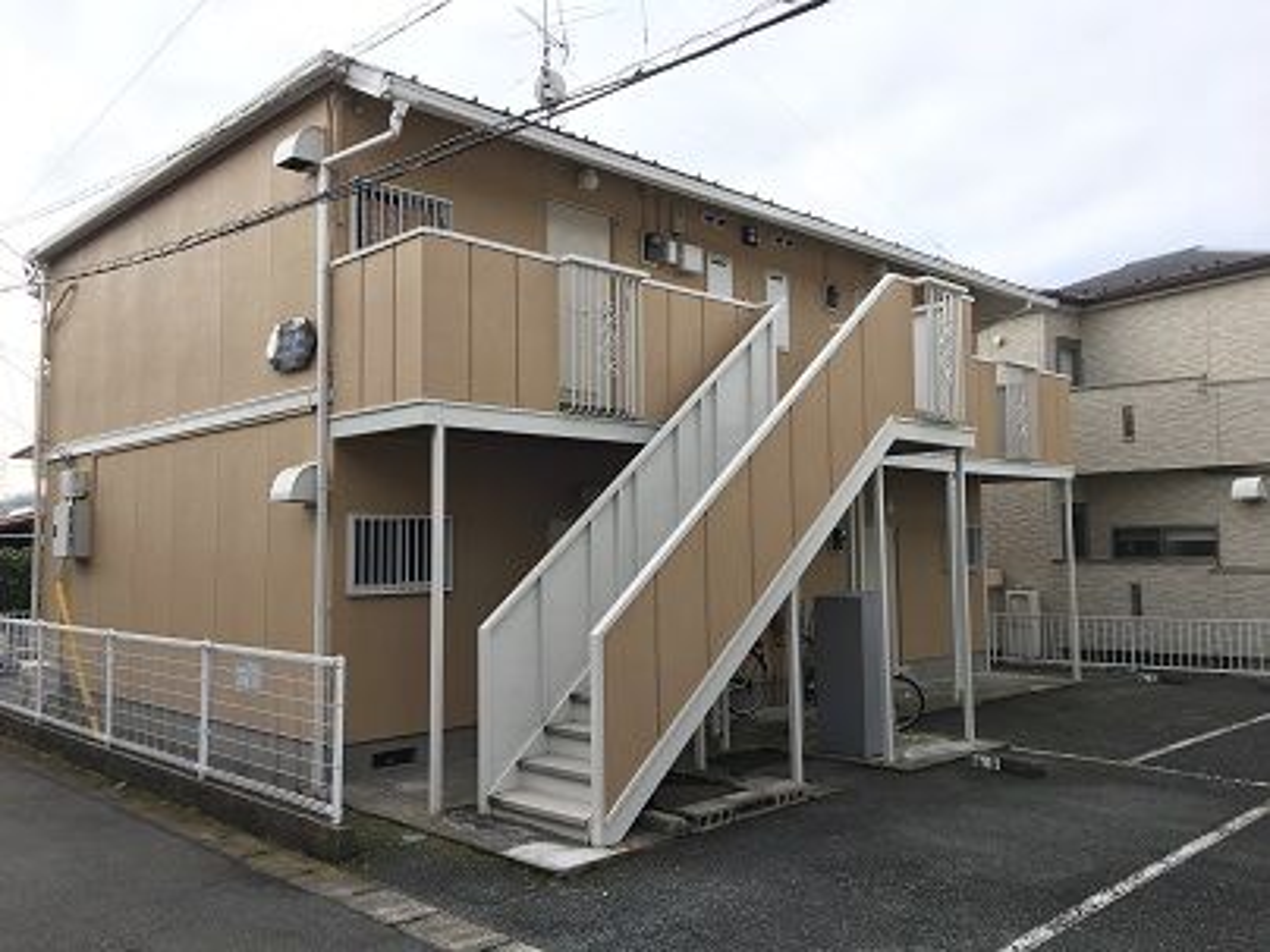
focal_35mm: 29
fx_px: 1064
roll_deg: +0.1
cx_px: 635
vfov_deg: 48.2
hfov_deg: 61.7
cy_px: 476
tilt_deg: +3.8
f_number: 2.2
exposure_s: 1/487
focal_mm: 4.15
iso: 25
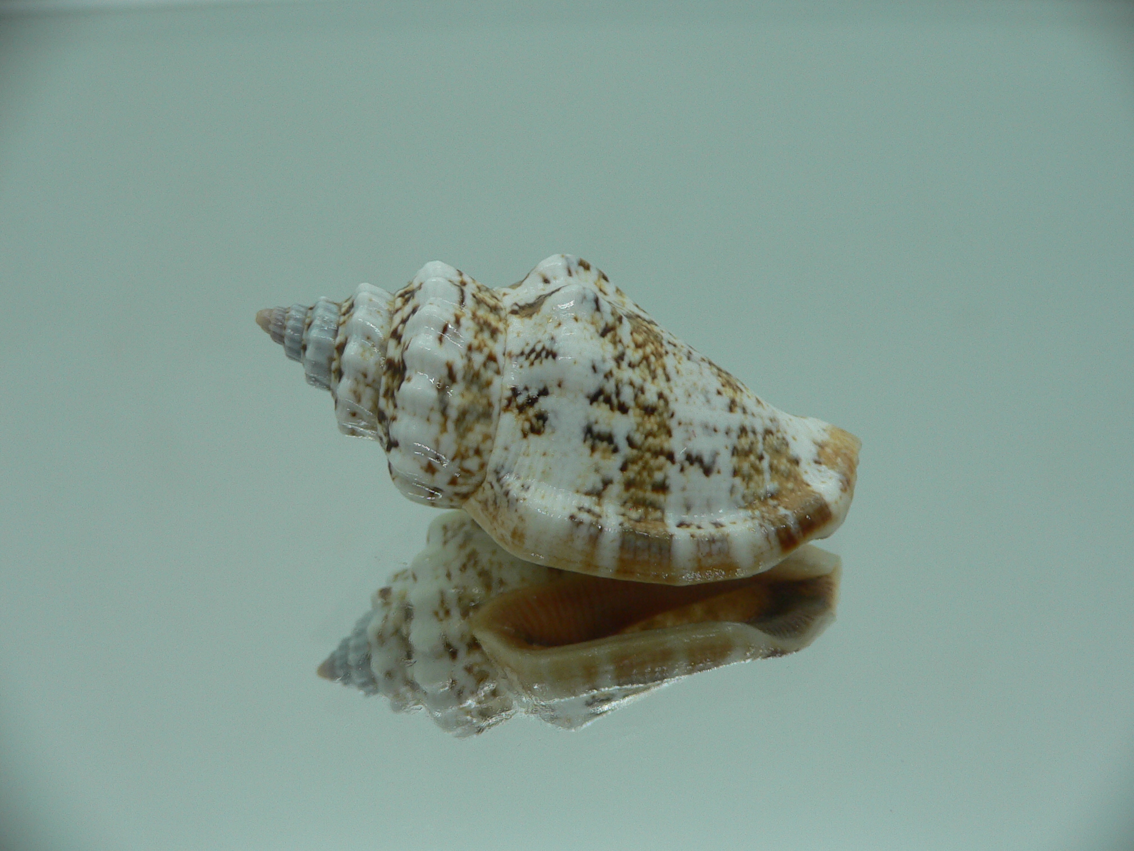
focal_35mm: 35
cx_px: 567
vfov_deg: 40.7
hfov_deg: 52.6
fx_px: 1147
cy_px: 426
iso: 80
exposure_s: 1/60
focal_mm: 4.6
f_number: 2.8
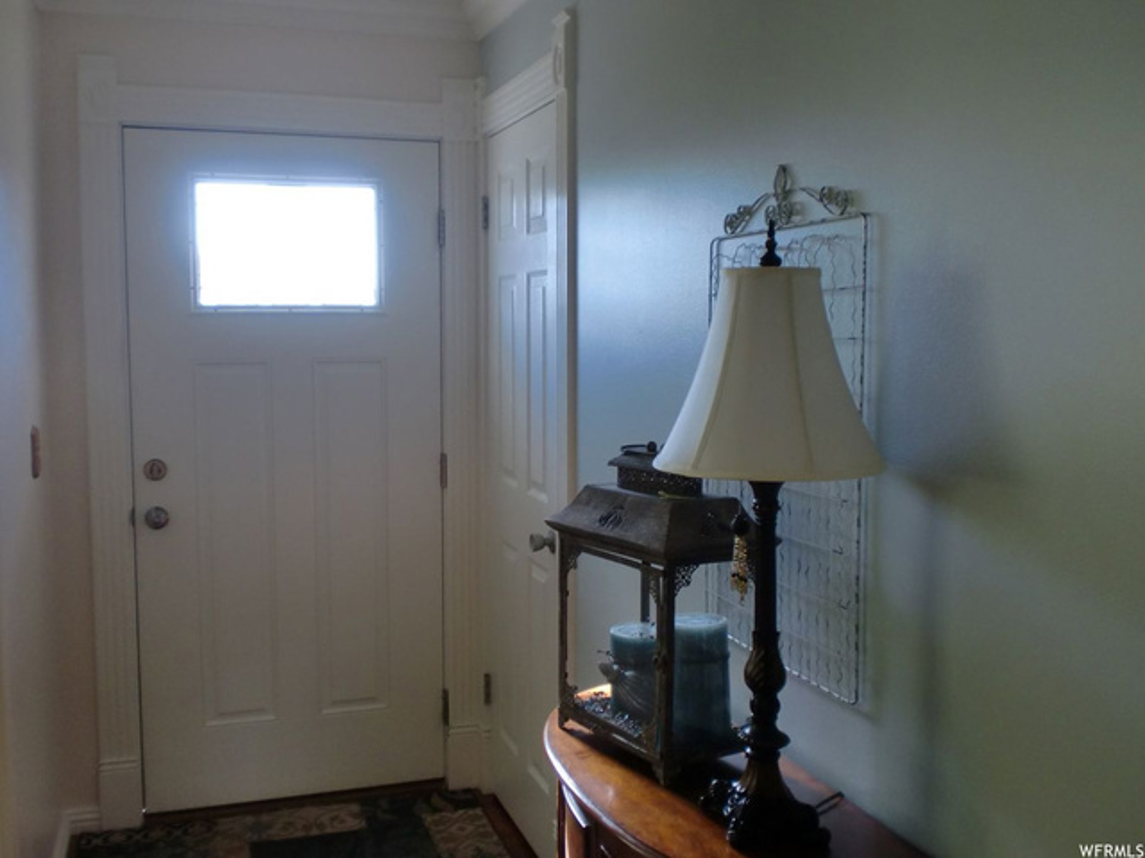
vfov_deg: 40.7
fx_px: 1158
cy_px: 429
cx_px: 572
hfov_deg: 52.6
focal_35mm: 35
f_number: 3.1
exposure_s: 1/60
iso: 100
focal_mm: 6.3
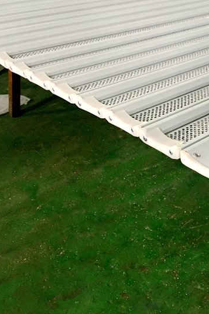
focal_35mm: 45
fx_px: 392
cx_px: 213
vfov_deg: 43.6
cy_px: 152
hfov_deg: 27.9
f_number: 2.2
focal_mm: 4.15
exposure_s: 1/20
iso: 200
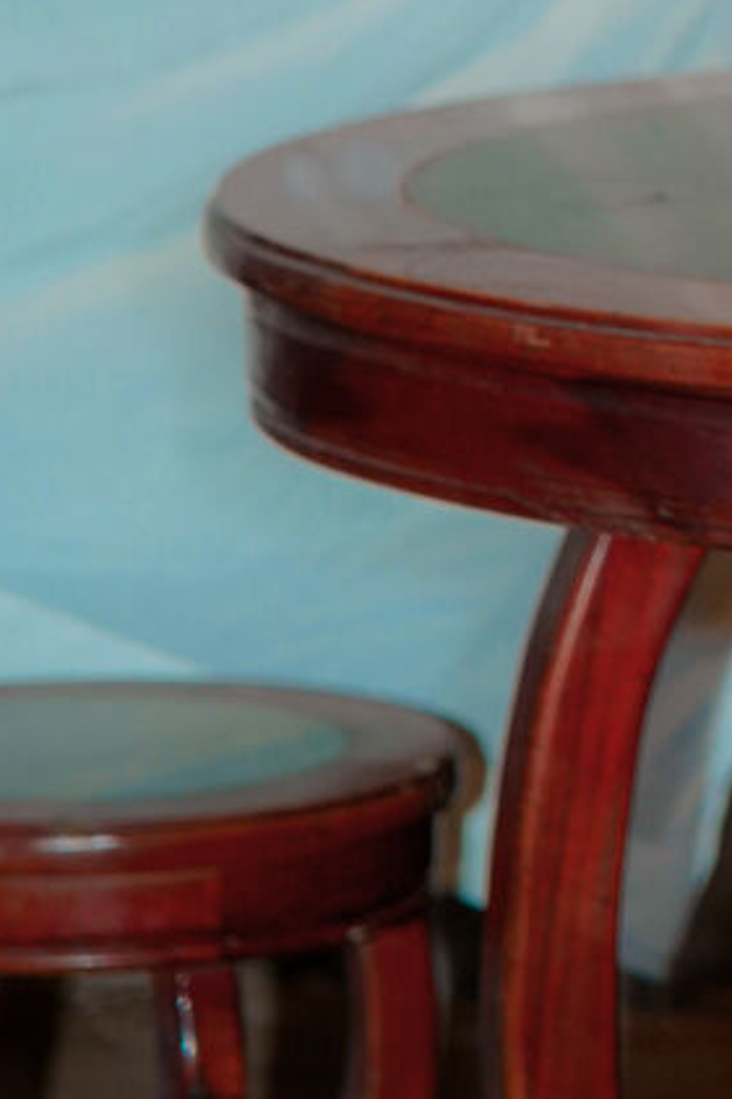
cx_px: 1404
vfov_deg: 6.4
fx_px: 9767
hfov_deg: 4.2
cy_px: -309
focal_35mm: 320
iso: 500
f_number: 2.8
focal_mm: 75
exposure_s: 1/80
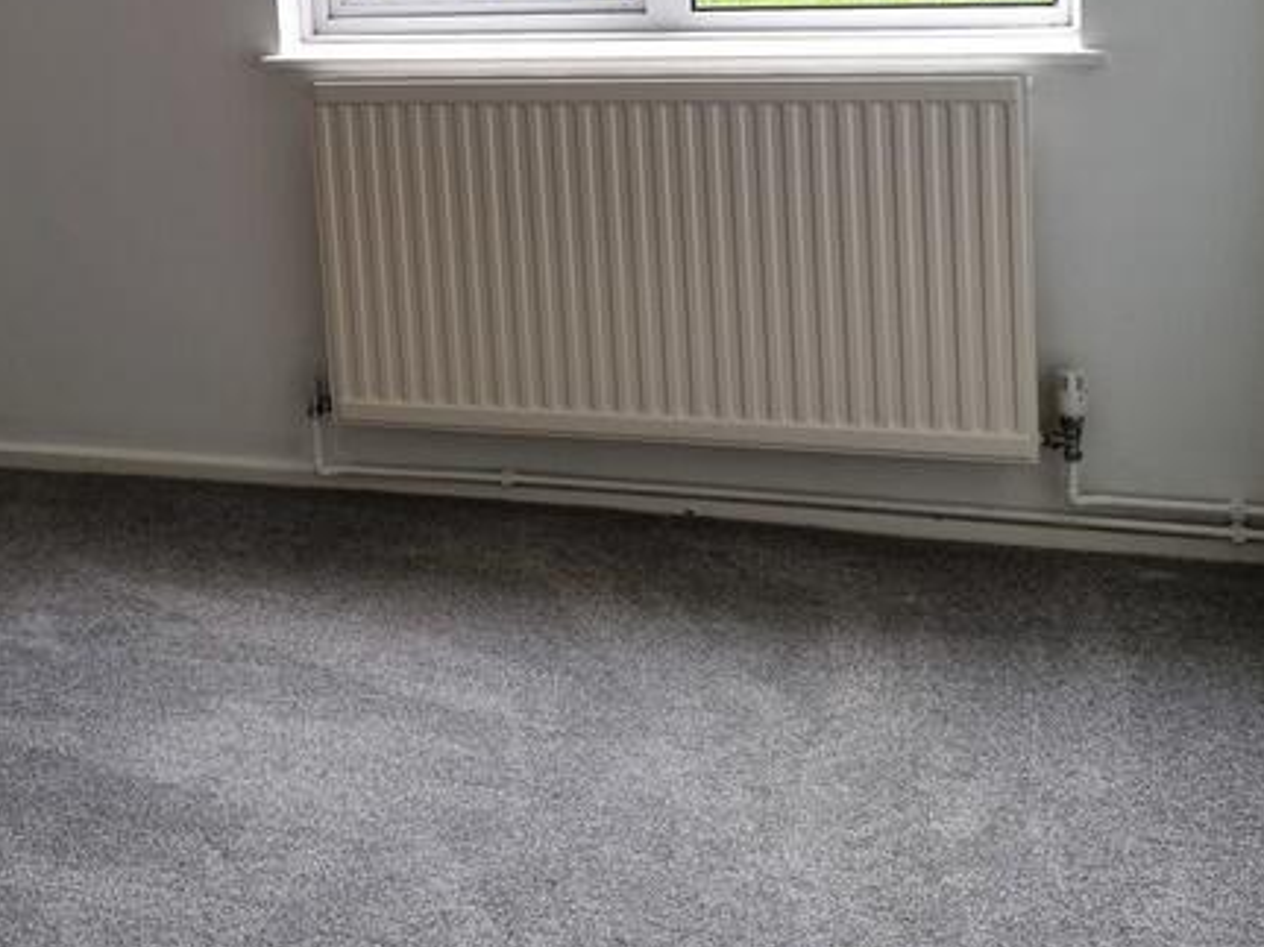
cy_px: 6
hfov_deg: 32.7
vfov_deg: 24.5
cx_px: 220
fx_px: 2081
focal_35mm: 57
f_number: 1.8
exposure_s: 1/100
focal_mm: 6.7
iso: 125
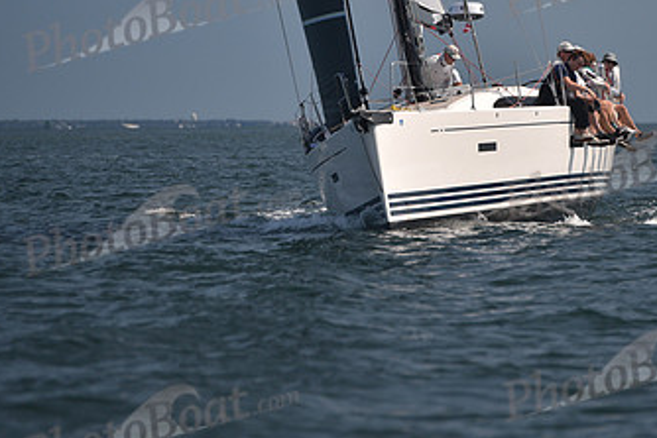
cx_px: 403
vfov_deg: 4.0
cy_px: 95
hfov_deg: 5.9
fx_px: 6335
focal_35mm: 347
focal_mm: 200
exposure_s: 1/2500
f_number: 3.2
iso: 250
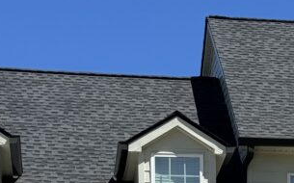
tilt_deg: +5.5
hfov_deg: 12.1
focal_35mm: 171
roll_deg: +0.3
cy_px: 326
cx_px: 309
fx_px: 1369
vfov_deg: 7.4
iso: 64
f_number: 1.78
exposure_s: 1/4310
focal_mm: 6.86
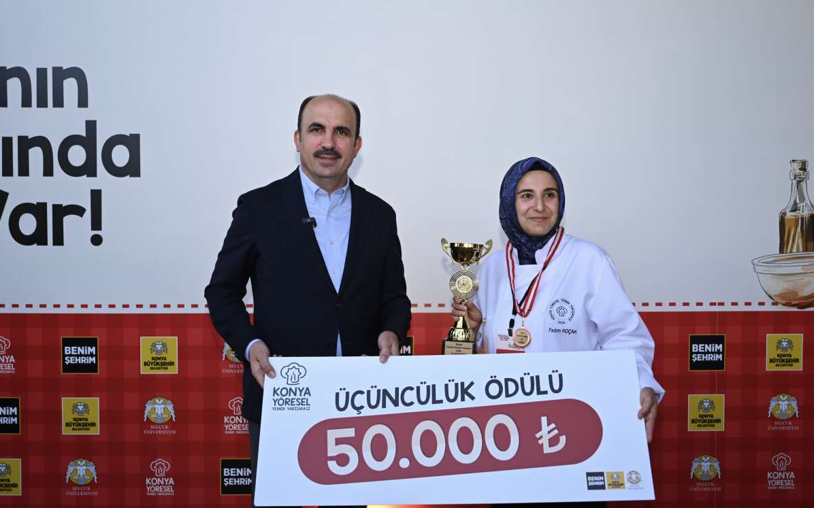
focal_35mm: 37
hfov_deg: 53.3
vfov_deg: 34.8
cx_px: 422
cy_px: 255
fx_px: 811
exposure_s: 1/125
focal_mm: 33.5
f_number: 3.2
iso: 1000
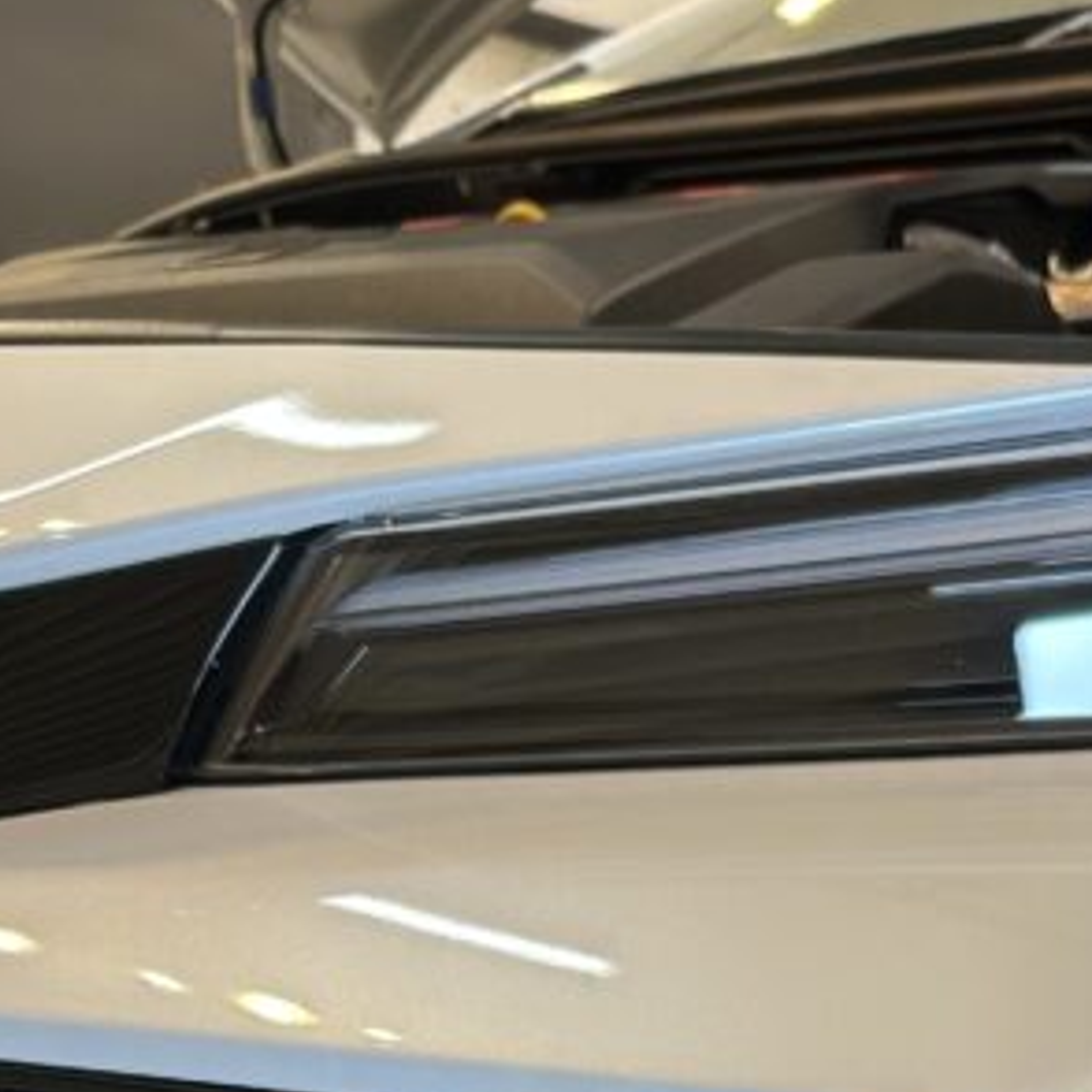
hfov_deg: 22.6
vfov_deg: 20.5
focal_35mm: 74
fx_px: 2641
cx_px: 1055
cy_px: 1564
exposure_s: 1/100
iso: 64
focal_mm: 6.86
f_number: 1.78
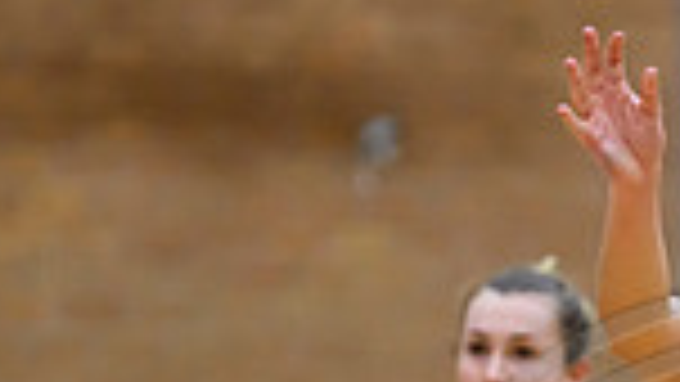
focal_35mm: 915
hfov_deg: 2.4
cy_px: 702
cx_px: 622
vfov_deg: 1.3
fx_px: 16501
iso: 5000
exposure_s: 1/1000
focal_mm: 200
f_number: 2.8
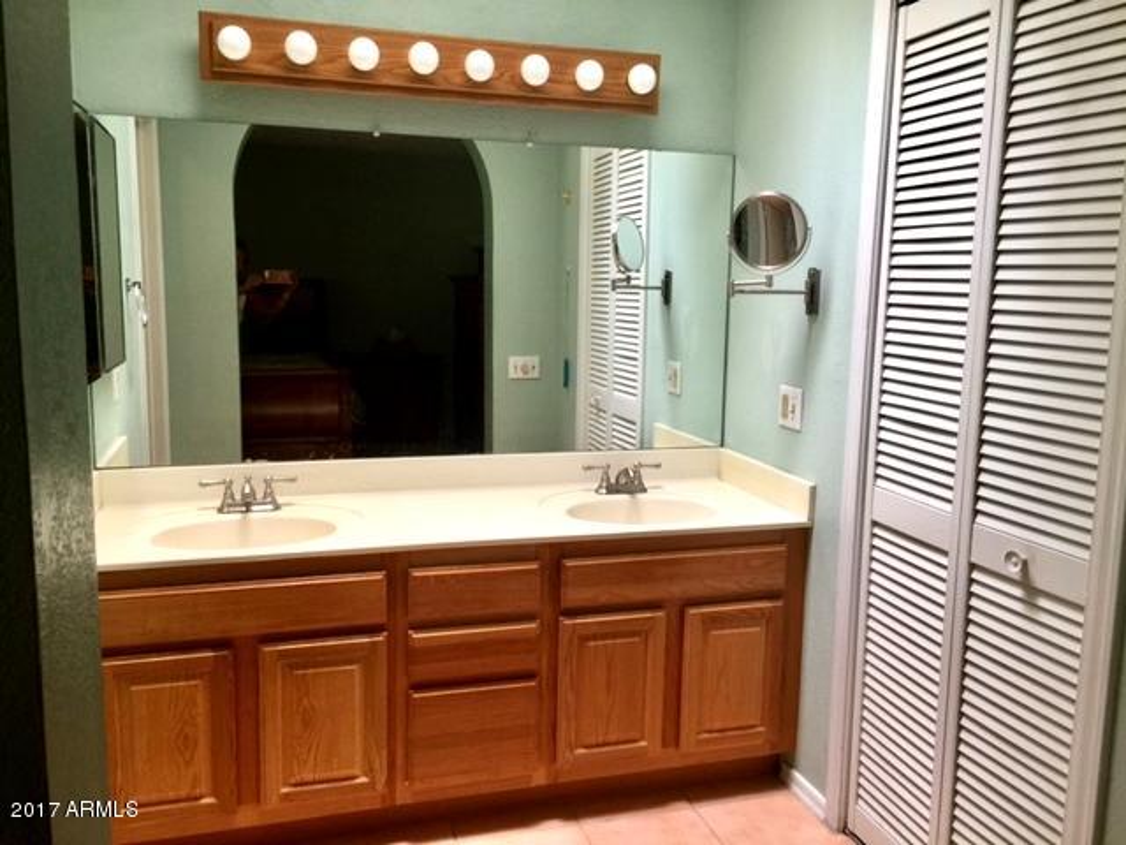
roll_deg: -1.4
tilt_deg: -9.2
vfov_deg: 48.2
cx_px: 563
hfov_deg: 61.7
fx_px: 943
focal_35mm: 29
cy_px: 422
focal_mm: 4.15
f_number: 2.2
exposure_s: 1/30
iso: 32
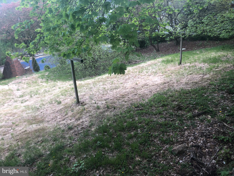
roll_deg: +4.2
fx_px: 189
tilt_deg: -23.5
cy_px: 88
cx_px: 117
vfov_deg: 49.7
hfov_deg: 63.4
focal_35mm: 28
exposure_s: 1/120
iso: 40
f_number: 1.8
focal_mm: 4
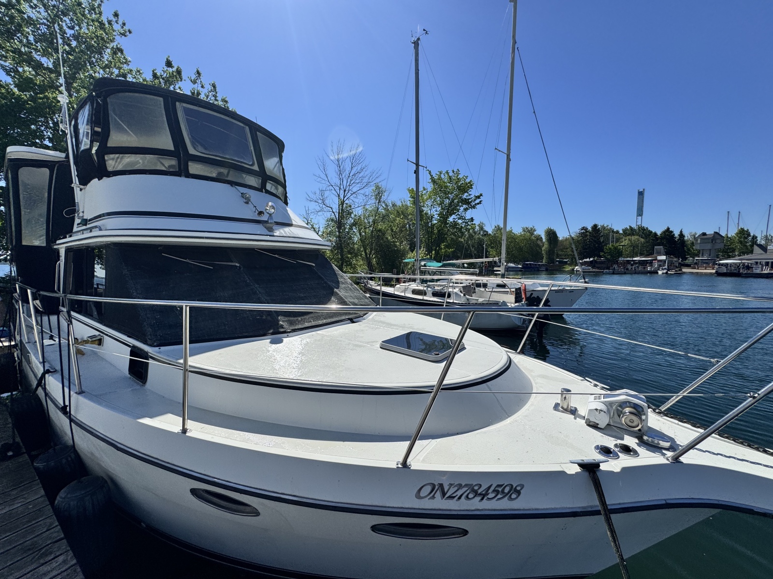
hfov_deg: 102.1
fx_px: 313
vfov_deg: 85.7
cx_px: 386
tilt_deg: -0.3
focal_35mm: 14
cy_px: 290
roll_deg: +0.2
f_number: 2.2
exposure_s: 1/3906
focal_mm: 2.22
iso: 50
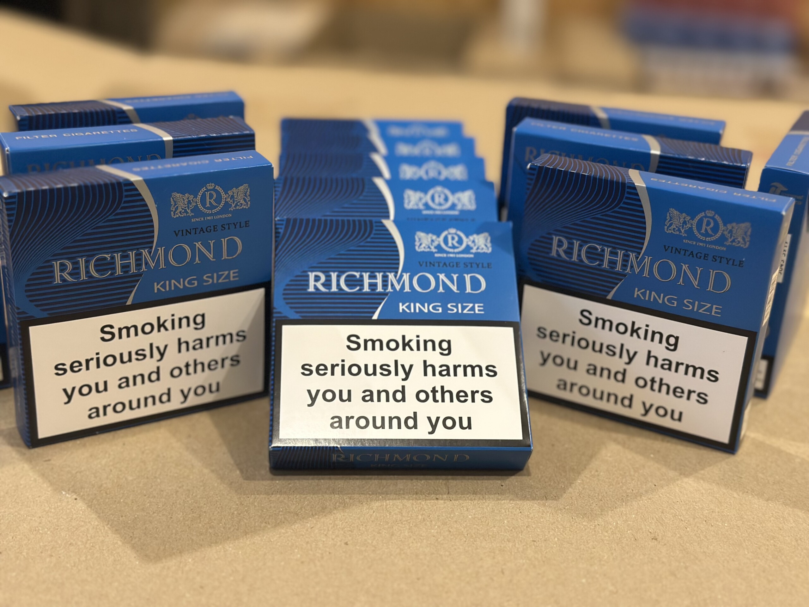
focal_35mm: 48
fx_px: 1122
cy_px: 304
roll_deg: -3.4
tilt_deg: -25.5
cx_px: 404
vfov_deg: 30.3
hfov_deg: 39.7
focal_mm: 6.86
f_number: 1.78
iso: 320
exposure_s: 1/60
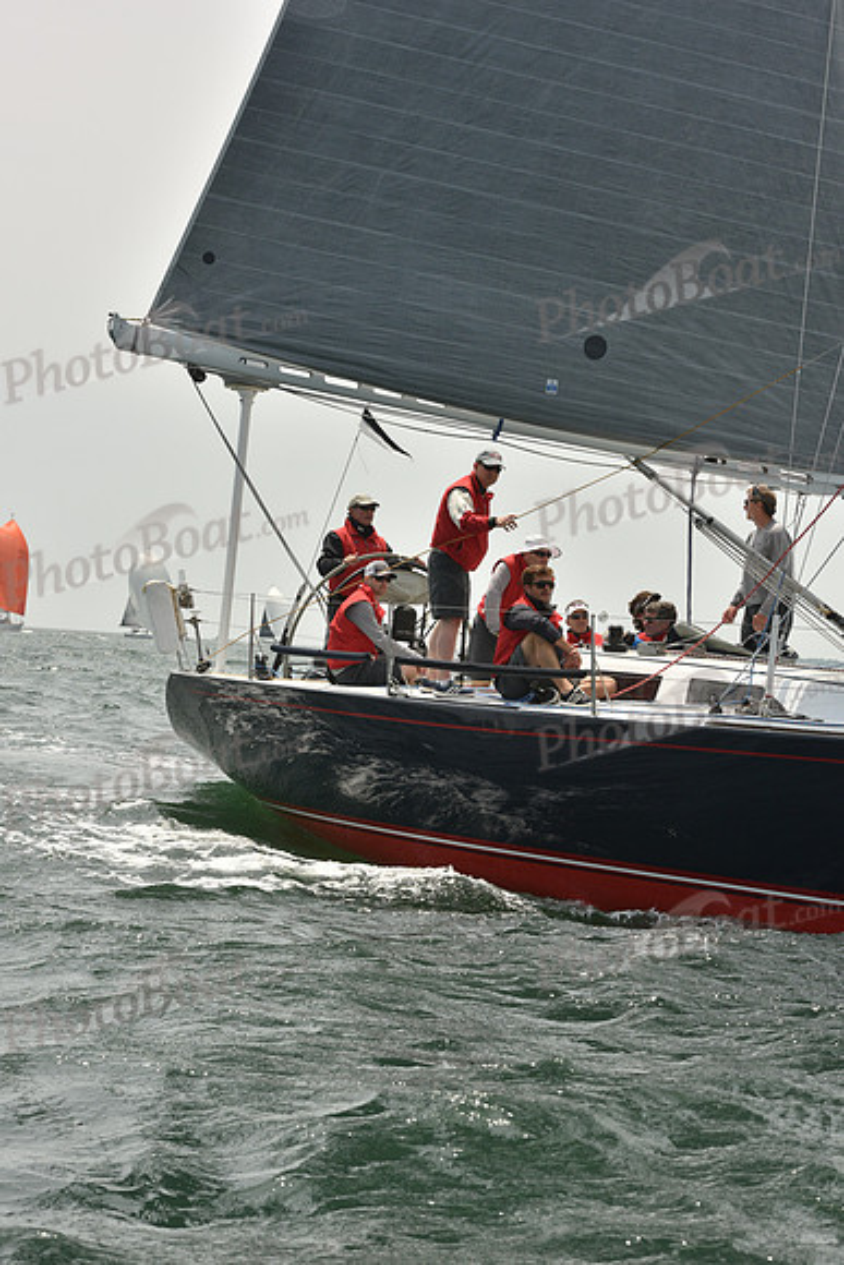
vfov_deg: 22.1
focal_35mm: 92
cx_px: 422
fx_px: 3233
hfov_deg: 14.9
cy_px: 632
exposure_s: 1/1250
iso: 400
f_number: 10
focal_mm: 92
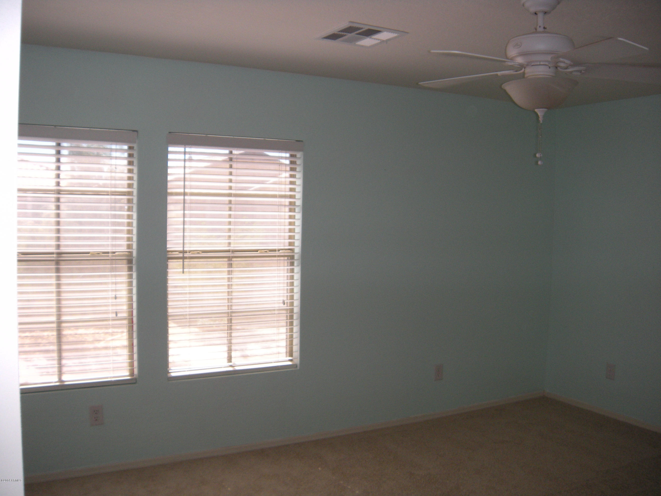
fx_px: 668
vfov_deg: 40.7
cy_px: 248
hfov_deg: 52.6
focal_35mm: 35
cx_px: 330
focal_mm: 5.9
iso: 108
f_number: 3.8
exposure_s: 1/59.8
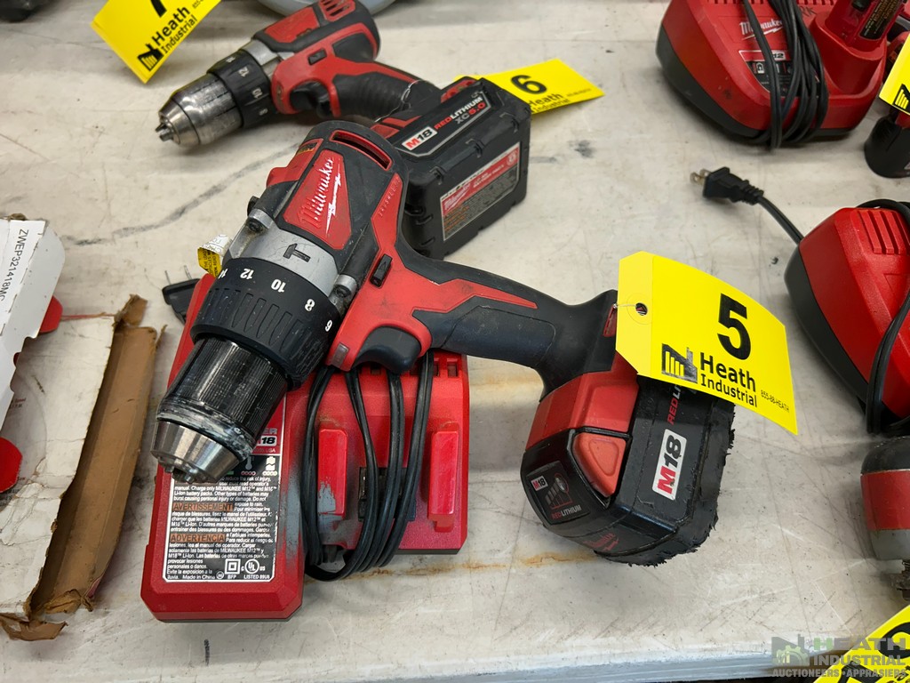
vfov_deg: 53.1
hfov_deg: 67.3
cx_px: 455
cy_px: 342
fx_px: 683
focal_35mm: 26
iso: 125
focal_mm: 5.7
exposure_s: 1/120
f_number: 1.5
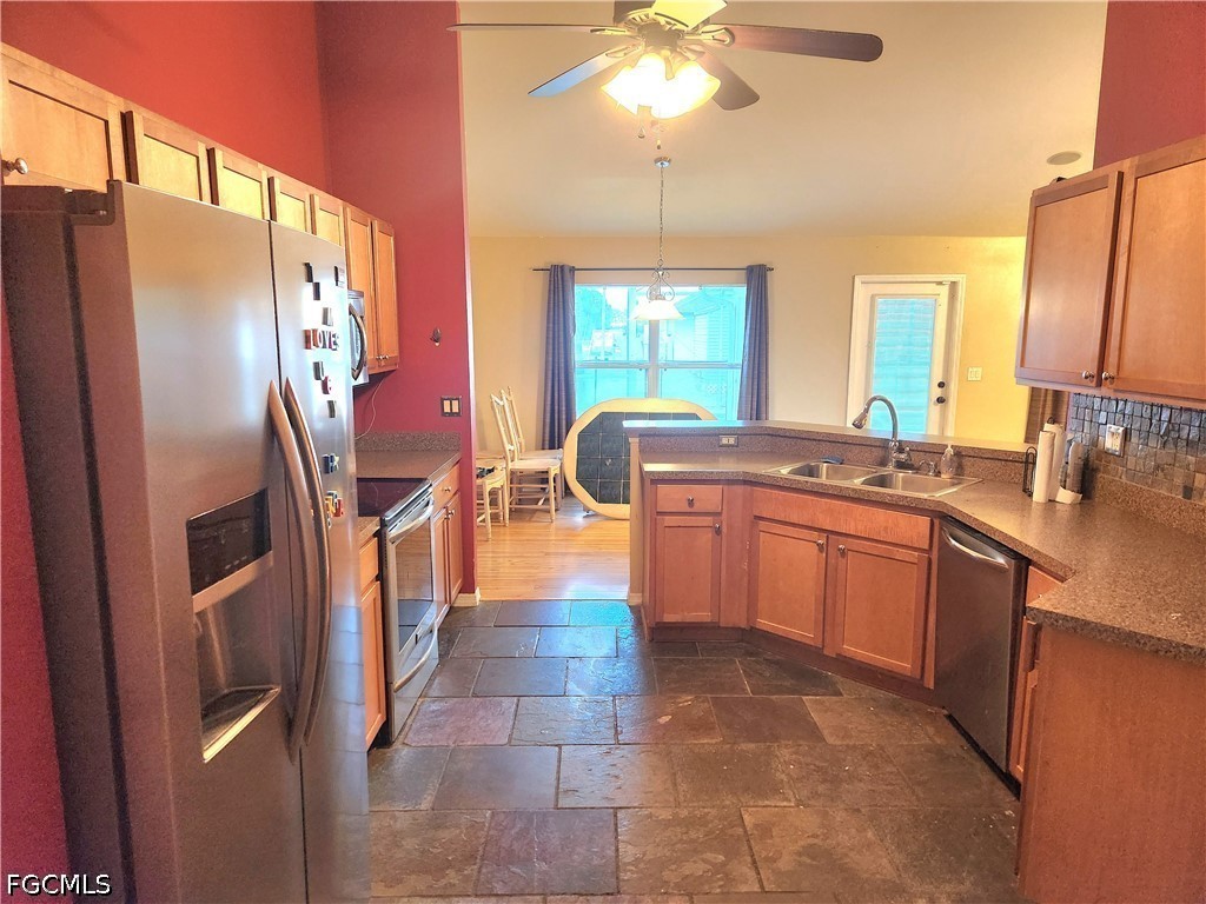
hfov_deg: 73.9
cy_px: 452
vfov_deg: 58.9
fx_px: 801
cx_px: 603
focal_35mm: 23
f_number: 1.8
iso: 640
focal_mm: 5.4
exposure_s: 1/120
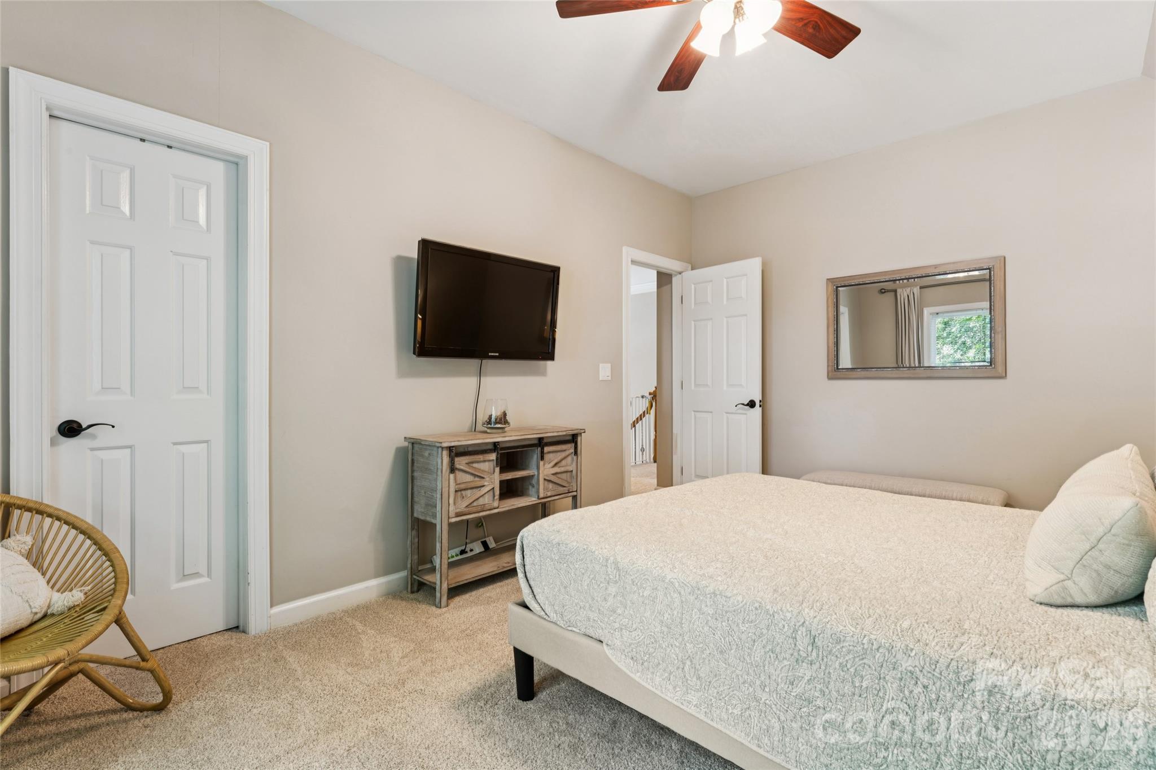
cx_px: 578
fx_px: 539
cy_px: 385
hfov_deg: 94.0
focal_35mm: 17
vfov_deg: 71.1
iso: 100
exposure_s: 1.6
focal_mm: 16.8
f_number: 13
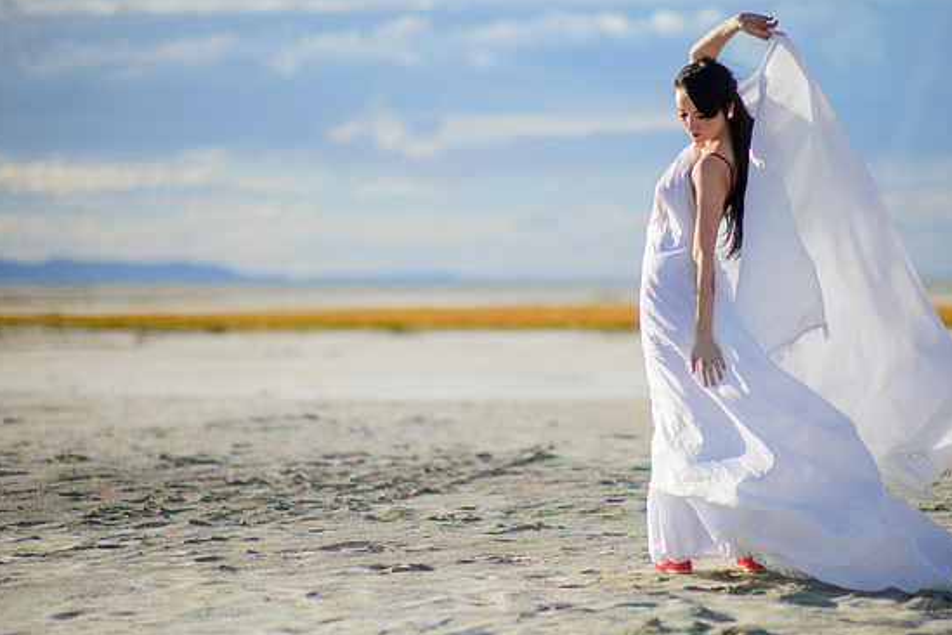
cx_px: 522
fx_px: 2618
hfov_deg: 20.6
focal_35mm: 99
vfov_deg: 13.8
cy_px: 338
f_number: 1.6
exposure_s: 1/6400
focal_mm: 85
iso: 100
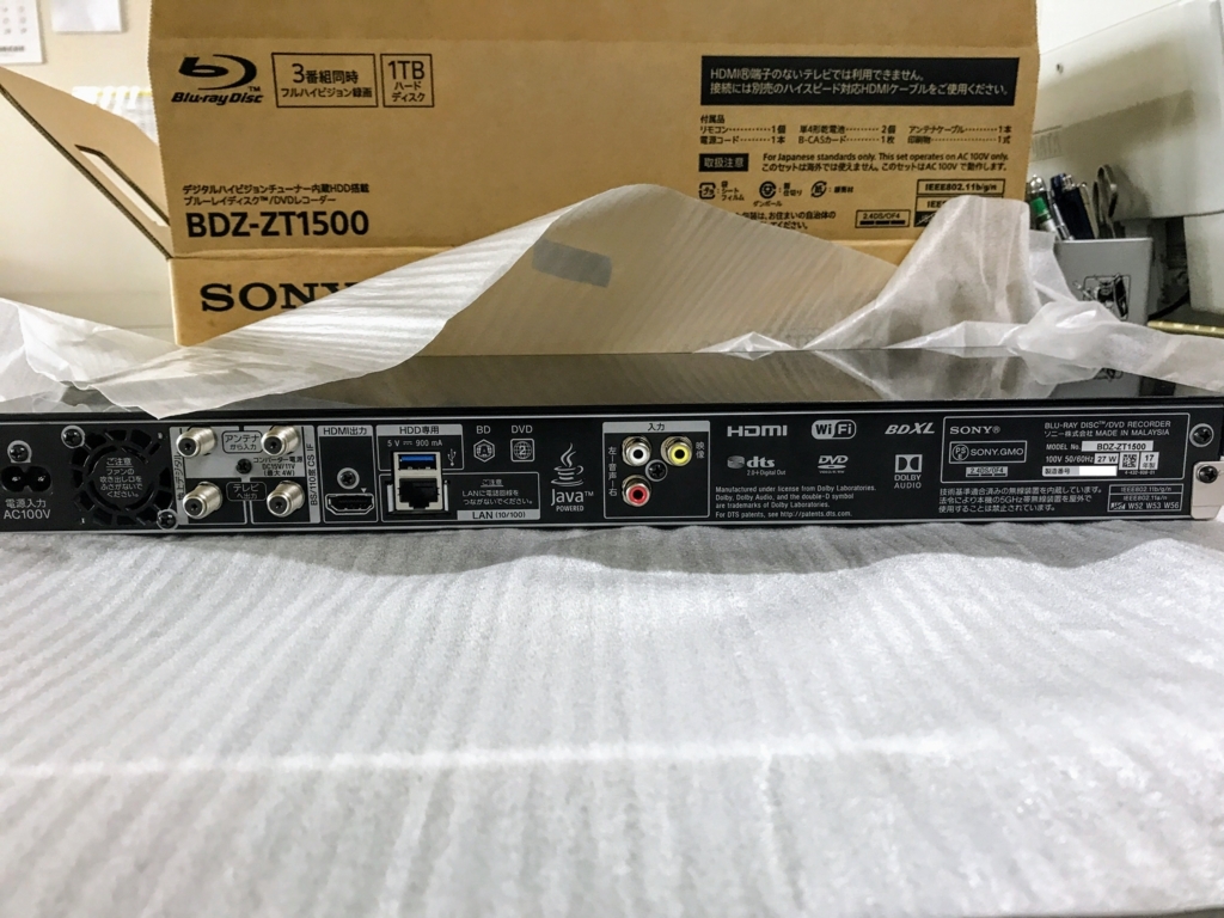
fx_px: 990
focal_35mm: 28
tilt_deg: -8.9
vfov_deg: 49.7
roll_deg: +1.1
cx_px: 612
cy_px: 459
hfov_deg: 63.4
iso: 40
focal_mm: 3.99
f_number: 1.8
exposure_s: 1/17
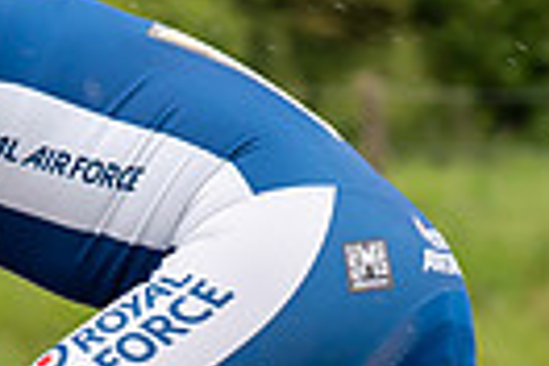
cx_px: -81
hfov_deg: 3.8
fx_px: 8189
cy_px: 291
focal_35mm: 537
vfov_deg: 2.6
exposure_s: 1/1000
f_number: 3.5
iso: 320
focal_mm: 70
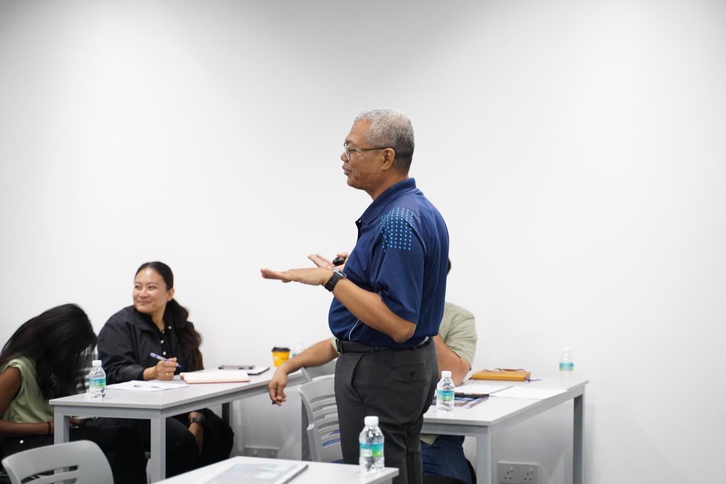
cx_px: 363
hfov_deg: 29.2
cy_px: 242
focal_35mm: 69
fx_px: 1391
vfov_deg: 19.7
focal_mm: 69
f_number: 2.8
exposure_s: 1/200
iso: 1600
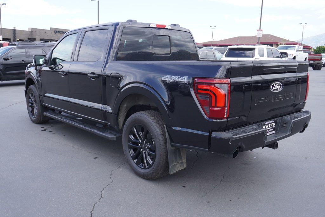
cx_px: 162
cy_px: 108
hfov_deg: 57.2
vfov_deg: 40.0
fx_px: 298
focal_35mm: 33
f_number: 5.6
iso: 100
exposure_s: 1/125
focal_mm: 22
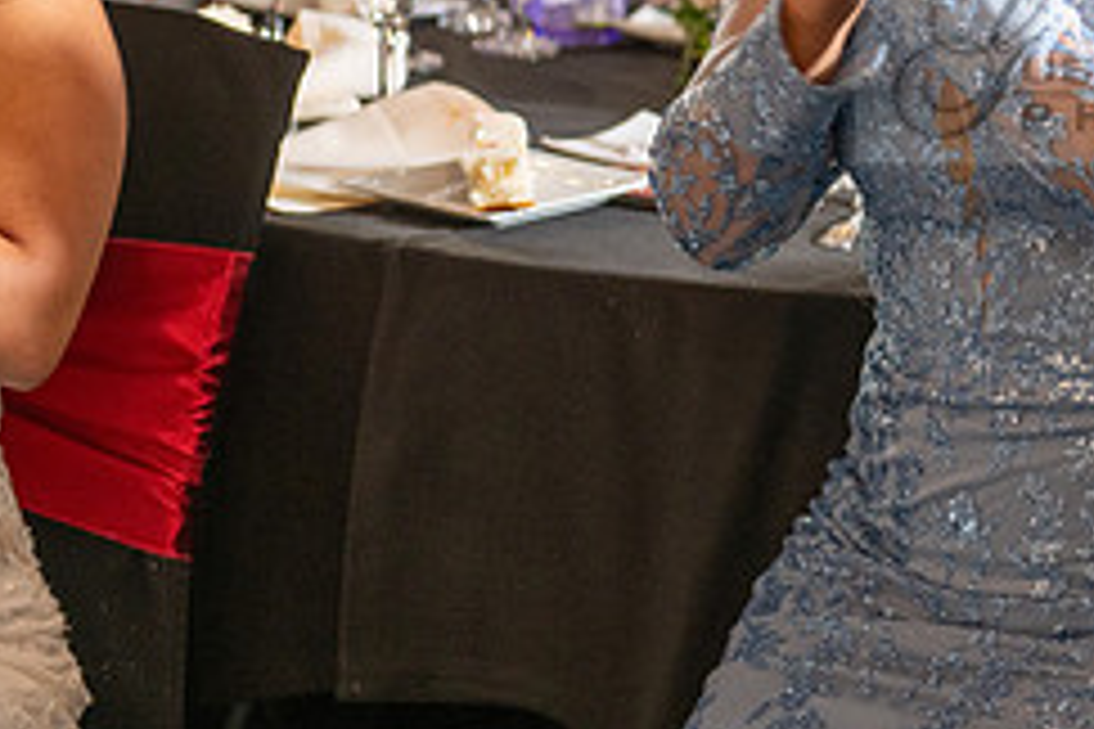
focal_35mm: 167
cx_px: 1247
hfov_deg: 12.1
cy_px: 56
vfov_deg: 8.2
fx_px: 5075
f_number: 3.5
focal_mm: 70
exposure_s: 1/125
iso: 800
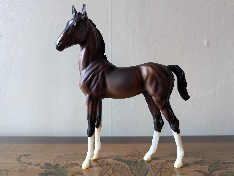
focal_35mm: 24
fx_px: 162
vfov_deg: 56.9
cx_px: 117
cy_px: 88
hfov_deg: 71.5
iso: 78
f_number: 1.68
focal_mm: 6.9
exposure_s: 1/23.8
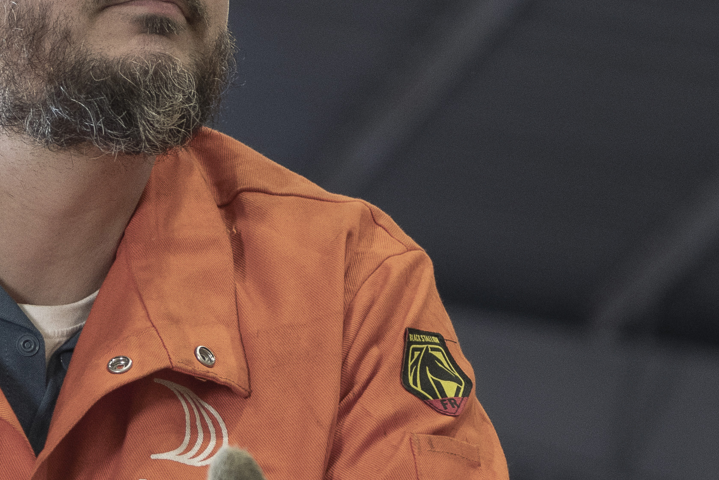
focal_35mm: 344
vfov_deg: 4.0
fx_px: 6870
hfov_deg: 5.9
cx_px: -472
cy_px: 466
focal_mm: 70
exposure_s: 1/80
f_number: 2.8
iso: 400
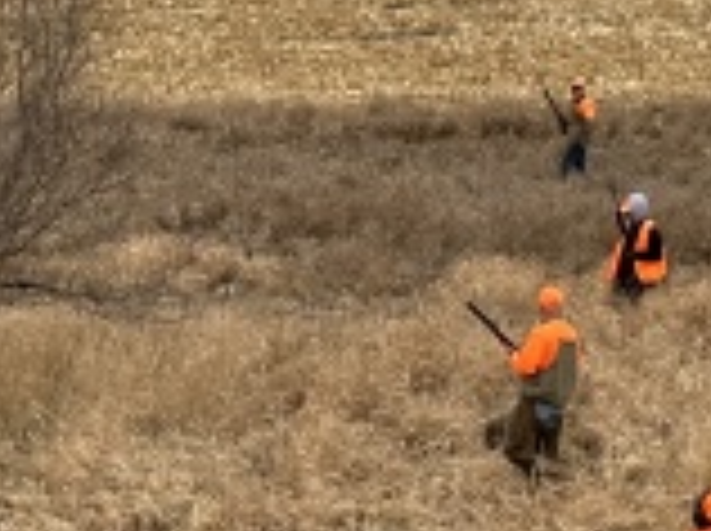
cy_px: 333
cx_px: 171
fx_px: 3999
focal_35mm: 195
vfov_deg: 7.6
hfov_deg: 10.1
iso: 64
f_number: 1.78
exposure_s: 1/651
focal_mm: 6.86
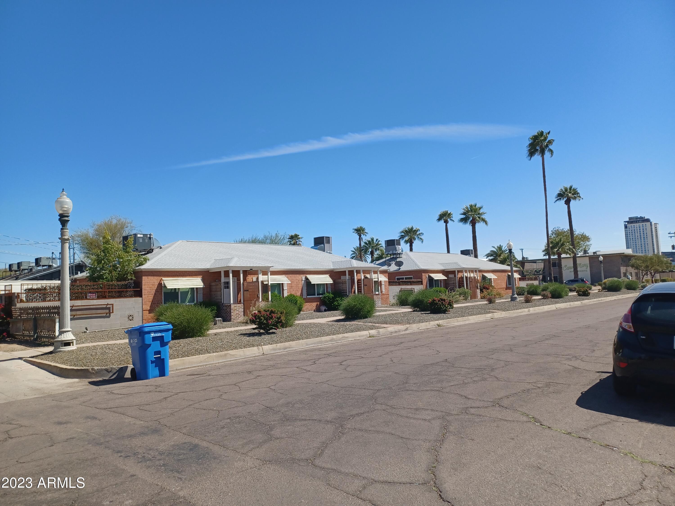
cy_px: 253
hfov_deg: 69.4
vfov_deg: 54.9
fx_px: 487
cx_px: 338
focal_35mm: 25
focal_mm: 4.6
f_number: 1.8
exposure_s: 1/476
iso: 32
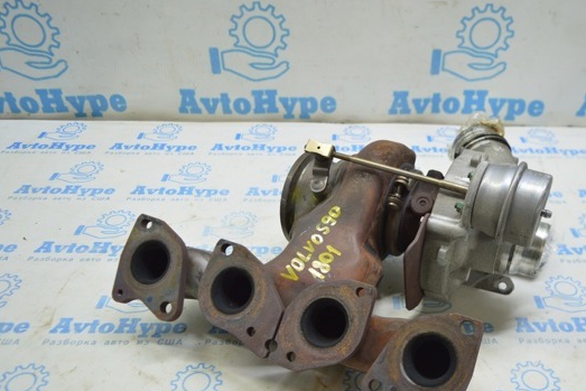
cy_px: 230
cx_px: 355
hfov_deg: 56.7
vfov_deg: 39.9
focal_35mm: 33
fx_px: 537
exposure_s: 1/40
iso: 400
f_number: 3.5
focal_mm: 18
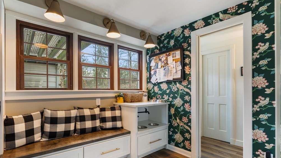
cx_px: 130
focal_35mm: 18
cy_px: 89
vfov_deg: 60.9
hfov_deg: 92.5
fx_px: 134
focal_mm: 16
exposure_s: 1/6
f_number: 4
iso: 400
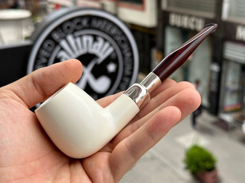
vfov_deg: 30.3
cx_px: 122
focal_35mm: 48
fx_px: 340
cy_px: 92
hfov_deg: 39.7
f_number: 1.78
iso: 64
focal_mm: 6.86
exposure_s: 1/1242
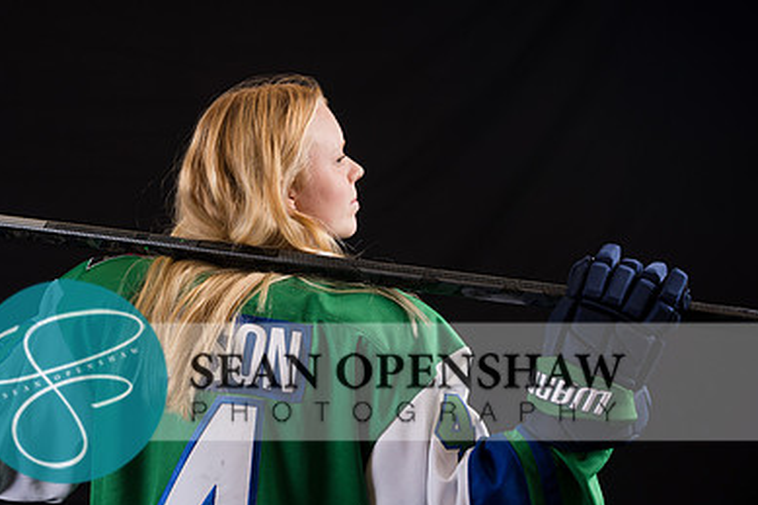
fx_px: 1578
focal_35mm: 75
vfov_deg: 18.1
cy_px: 346
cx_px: 292
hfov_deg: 26.9
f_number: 4
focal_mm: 50.3
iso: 80
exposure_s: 1/160
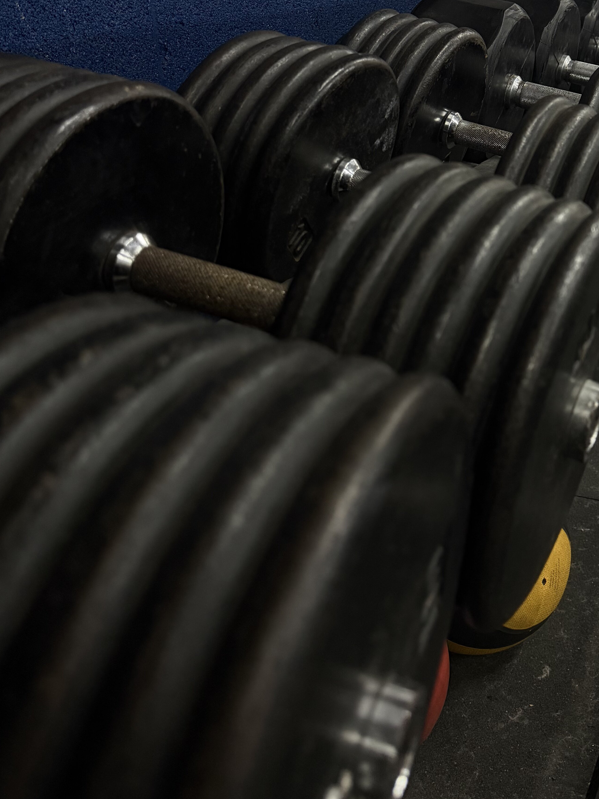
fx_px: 923
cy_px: 202
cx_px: 474
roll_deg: +1.8
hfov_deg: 34.9
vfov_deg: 45.2
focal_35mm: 40
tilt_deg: -14.9
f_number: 1.78
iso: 500
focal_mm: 6.76
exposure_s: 1/60
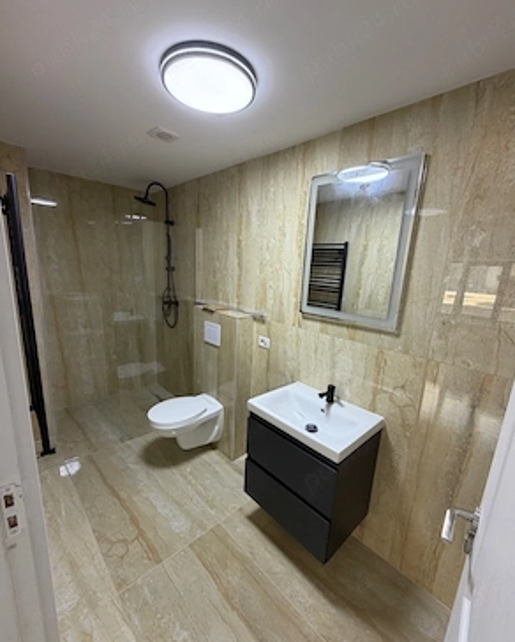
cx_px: 258
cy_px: 332
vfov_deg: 96.7
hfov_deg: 84.1
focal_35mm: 15
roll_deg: -2.9
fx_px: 285
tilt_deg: -12.9
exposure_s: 1/100
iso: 160
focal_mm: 2.22
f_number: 2.2
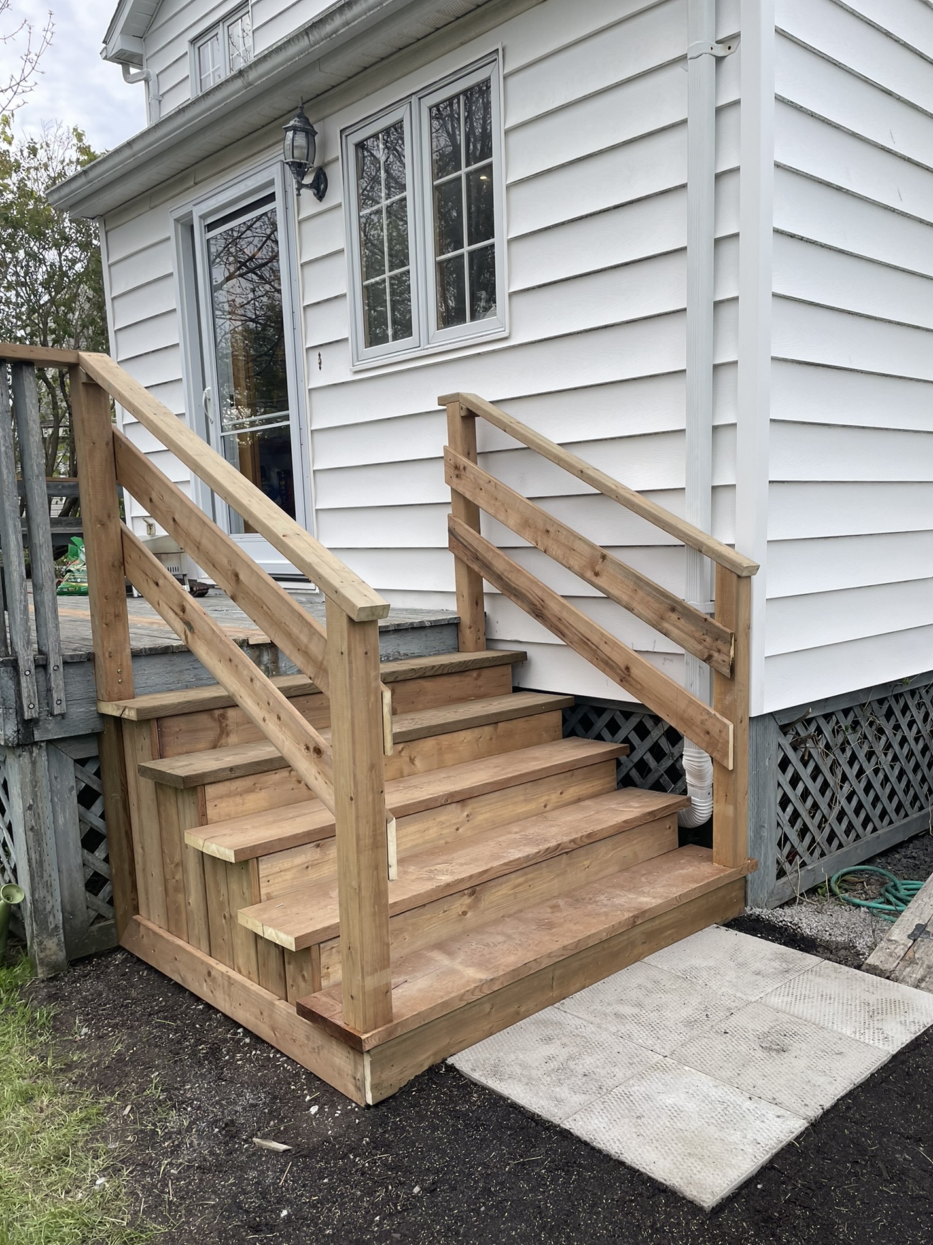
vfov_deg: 63.4
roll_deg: +2.7
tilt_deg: -8.6
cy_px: 666
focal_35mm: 28
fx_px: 1006
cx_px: 487
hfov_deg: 49.7
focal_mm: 4.2
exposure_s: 1/558
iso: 32
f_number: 1.6
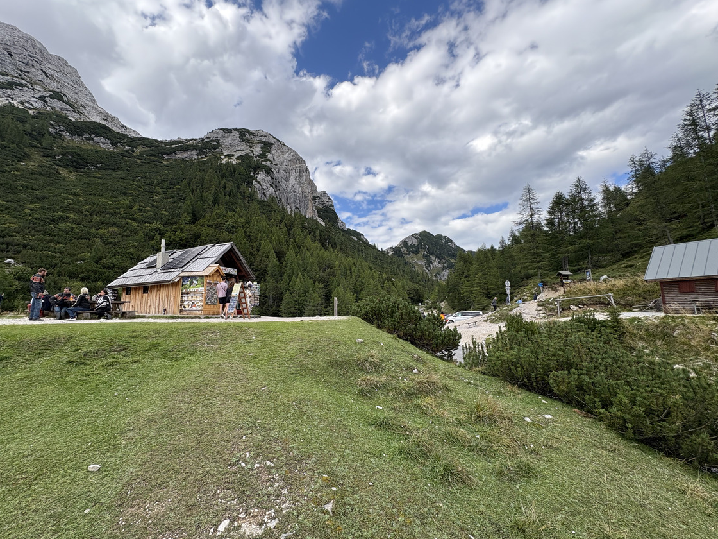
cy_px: 275
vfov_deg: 81.7
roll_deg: +0.0
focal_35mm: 15
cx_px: 335
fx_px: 311
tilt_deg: +8.5
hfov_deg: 98.0
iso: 40
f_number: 2.2
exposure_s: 1/858
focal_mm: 2.22
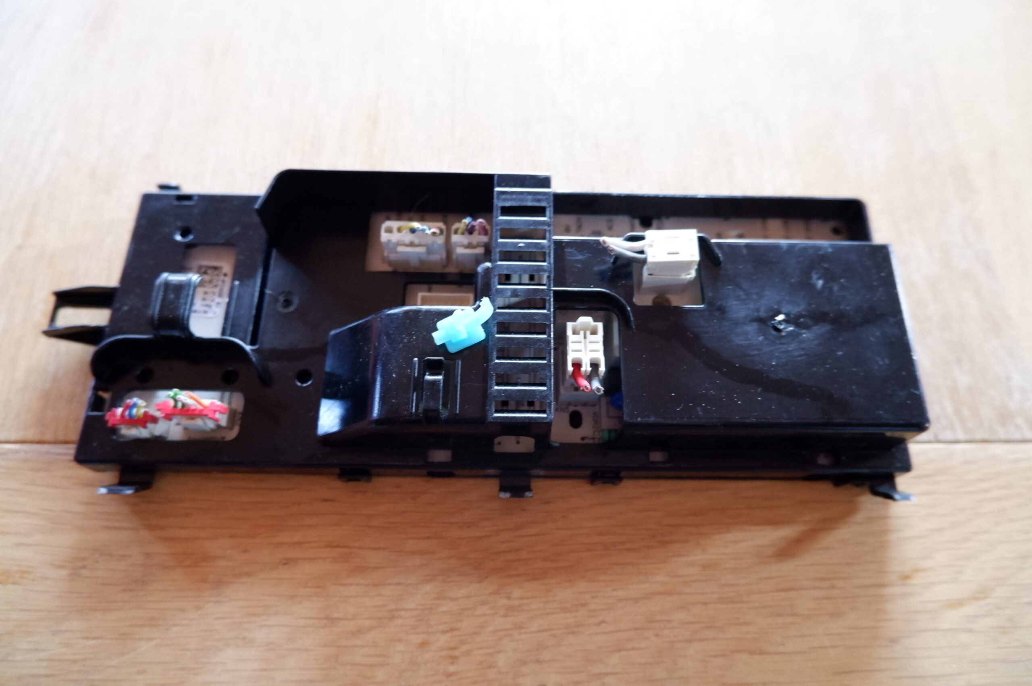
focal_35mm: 23
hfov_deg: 76.1
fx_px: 659
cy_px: 343
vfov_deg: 55.0
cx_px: 516
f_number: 3.5
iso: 3200
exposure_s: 1/15
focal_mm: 15
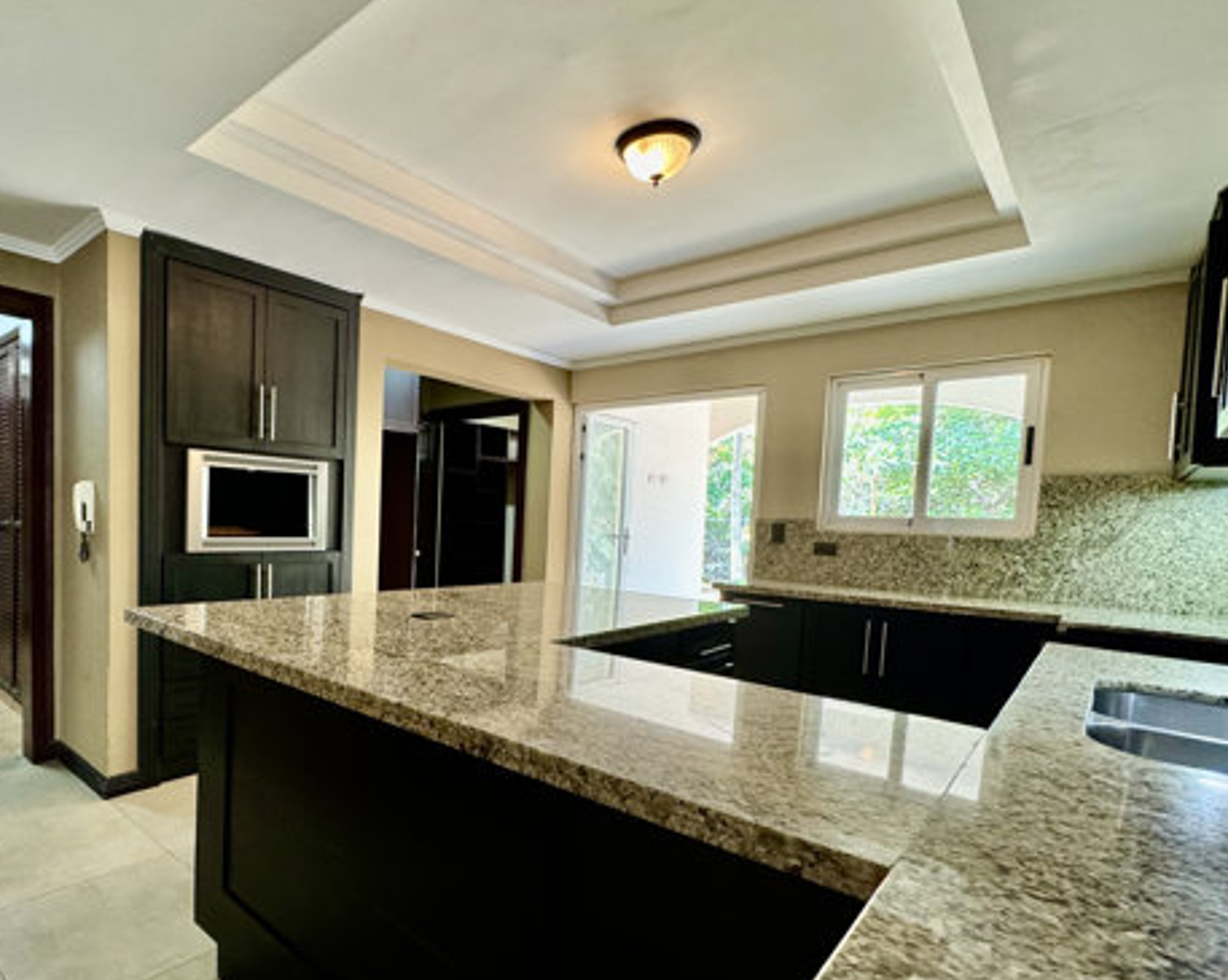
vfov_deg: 70.4
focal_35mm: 19
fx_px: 690
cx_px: 426
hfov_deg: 81.0
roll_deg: -1.1
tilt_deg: -3.2
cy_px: 558
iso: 250
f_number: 2.2
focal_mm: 2.22
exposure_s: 1/60
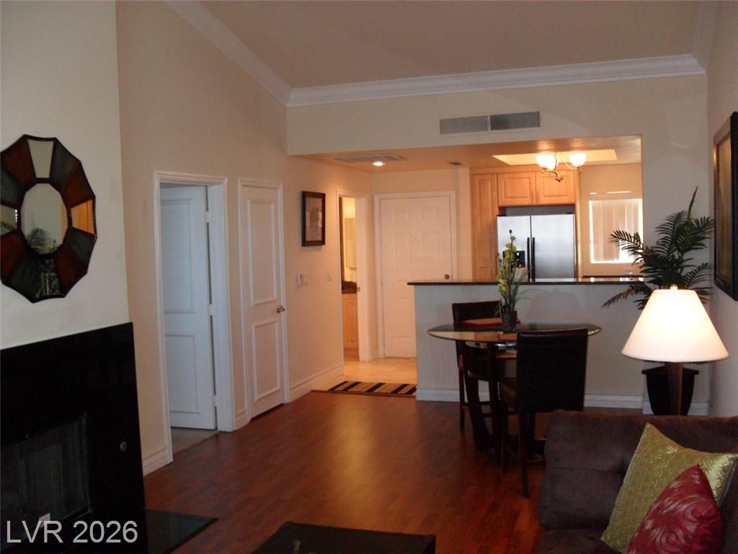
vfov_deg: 40.7
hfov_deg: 52.6
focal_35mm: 35
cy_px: 277
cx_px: 369
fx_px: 746
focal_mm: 6.3
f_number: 3
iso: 200
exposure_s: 1/45
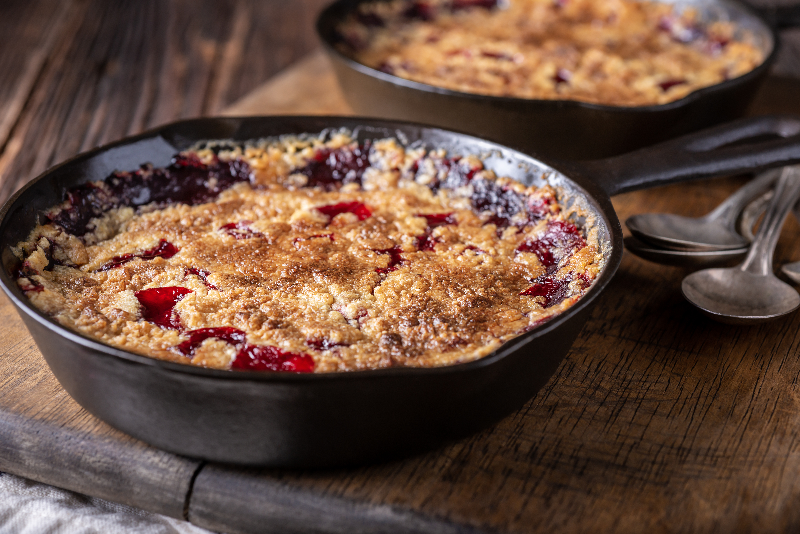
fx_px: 1334
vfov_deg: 22.6
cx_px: 400
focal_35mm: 60
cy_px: 267
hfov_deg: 33.4
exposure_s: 1/200
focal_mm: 60
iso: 320
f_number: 9
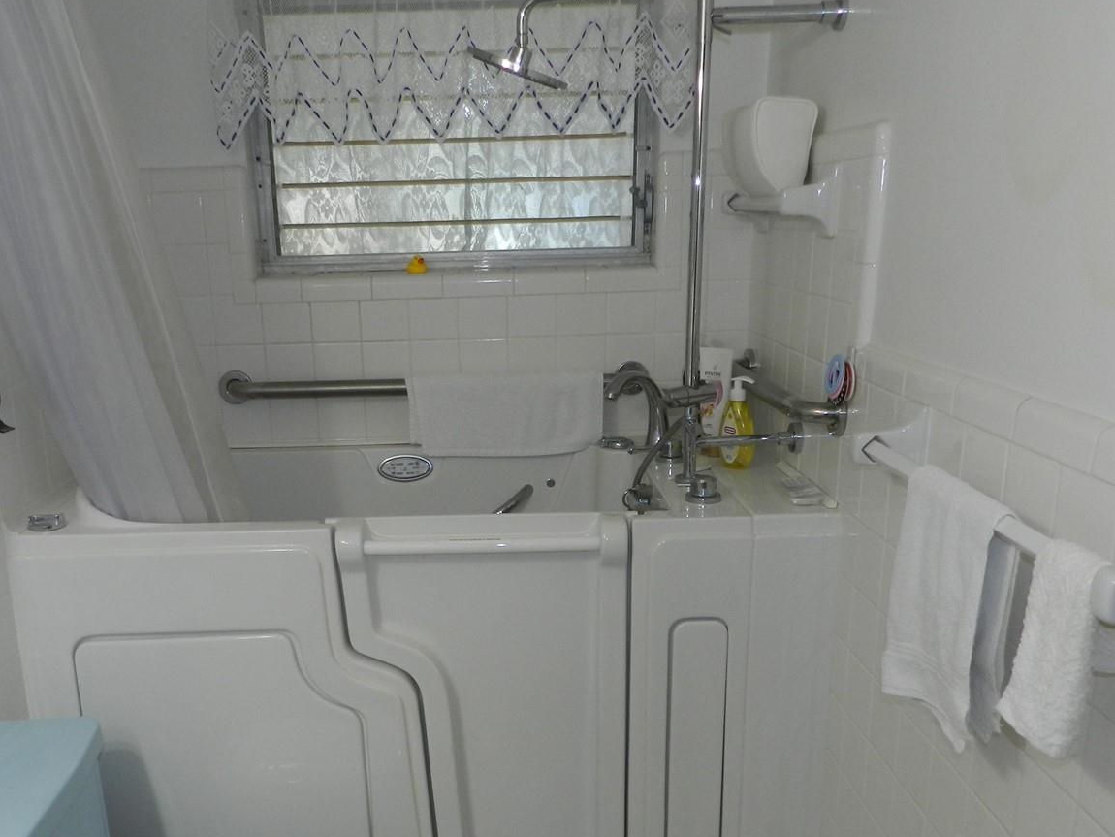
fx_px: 1031
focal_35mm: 32
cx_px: 464
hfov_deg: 56.5
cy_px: 525
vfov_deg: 43.8
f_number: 3.4
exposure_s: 1/30
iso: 200
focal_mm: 4
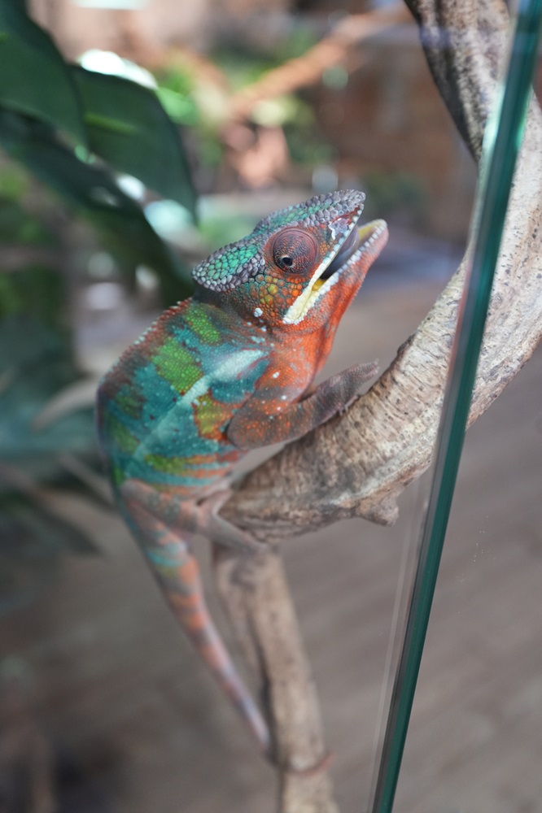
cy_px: 406
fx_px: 791
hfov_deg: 37.8
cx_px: 271
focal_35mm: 35
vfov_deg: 54.5
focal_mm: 35
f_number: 4
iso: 2000
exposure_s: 1/60
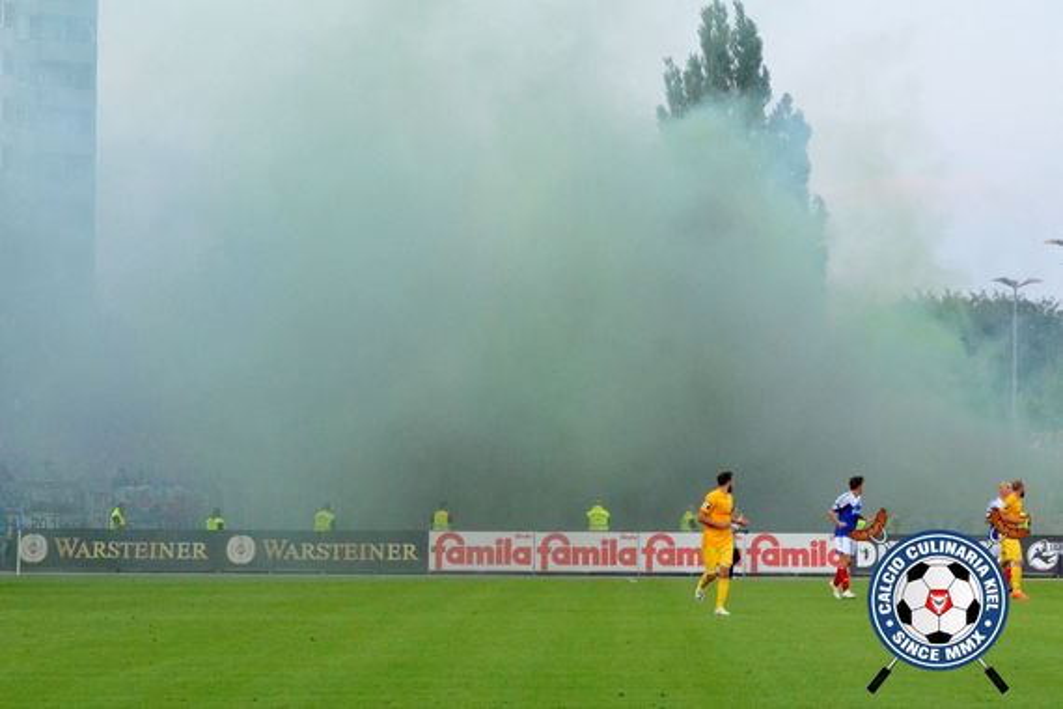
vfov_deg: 13.0
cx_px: 532
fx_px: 3100
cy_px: 354
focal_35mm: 105
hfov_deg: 19.5
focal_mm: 70
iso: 5000
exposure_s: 1/640
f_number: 9
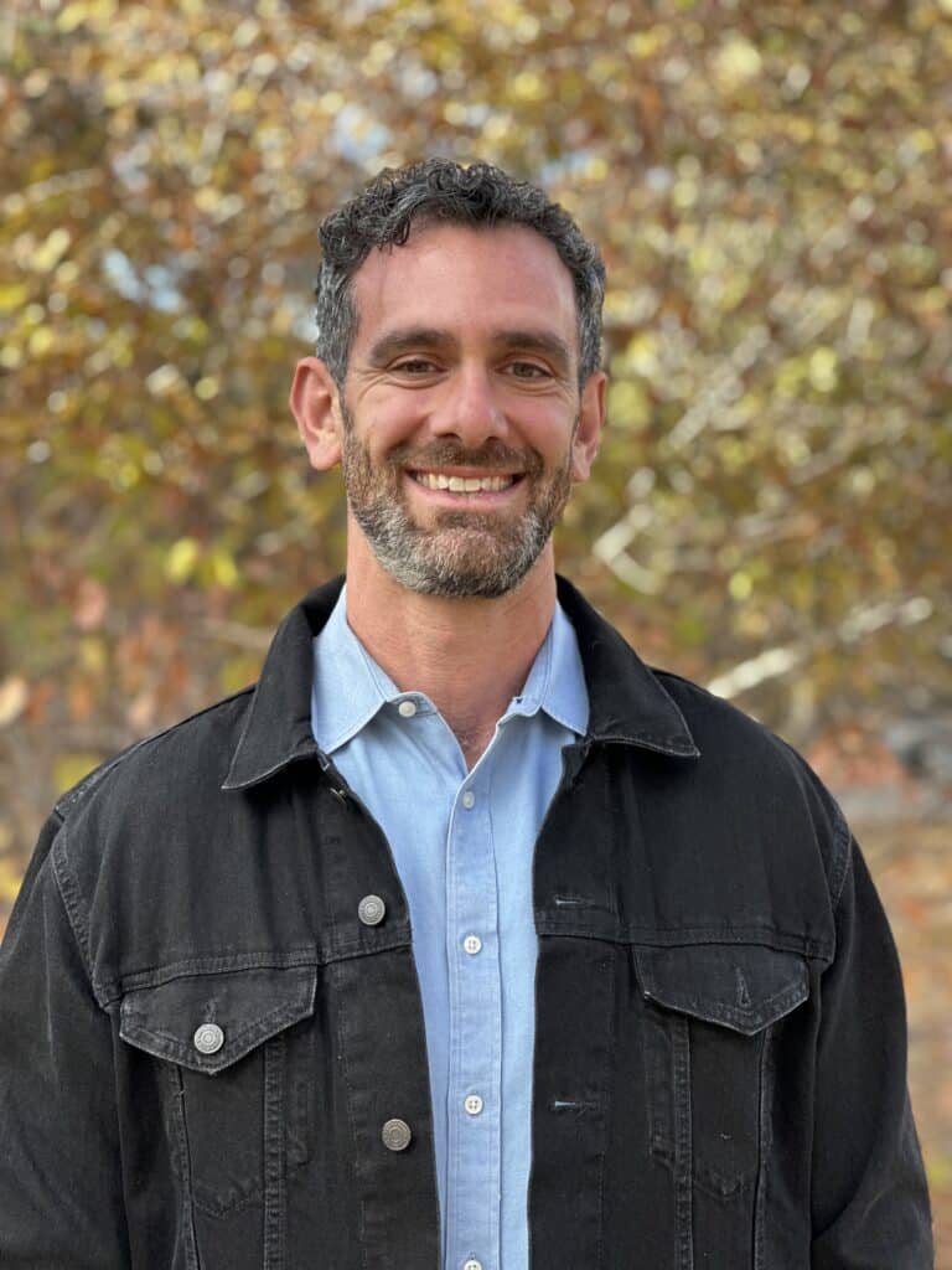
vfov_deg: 25.3
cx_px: 476
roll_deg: -1.1
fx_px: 2824
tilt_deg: -0.1
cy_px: 635
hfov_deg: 19.1
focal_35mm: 77
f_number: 2.8
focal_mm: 9
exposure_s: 1/121
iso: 40
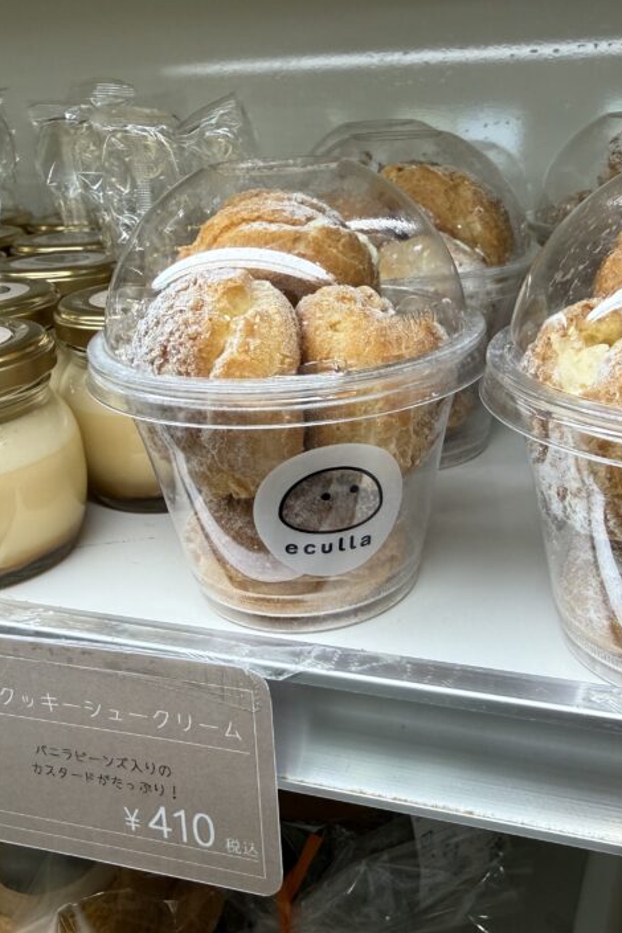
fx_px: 881
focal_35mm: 34
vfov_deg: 55.8
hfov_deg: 38.4
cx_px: 420
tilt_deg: -14.8
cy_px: 458
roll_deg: +1.8
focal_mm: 2.22
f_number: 2.2
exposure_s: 1/120
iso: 100
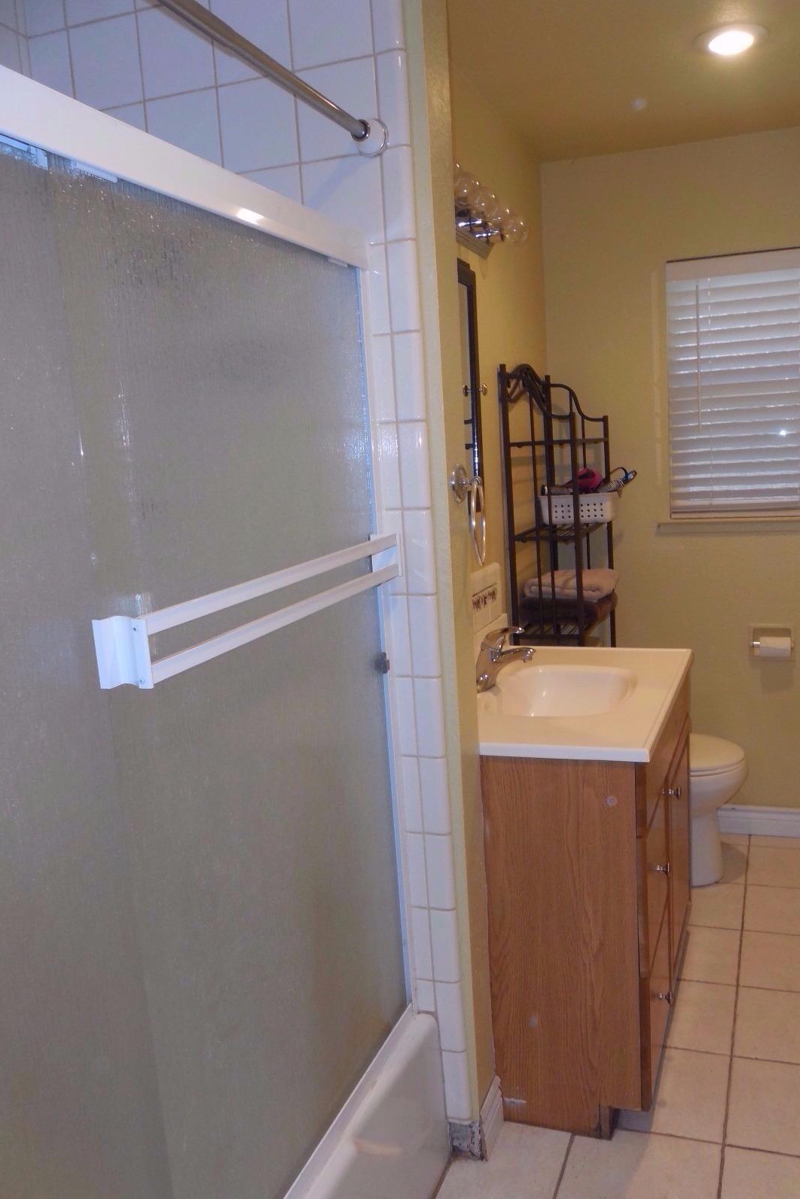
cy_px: 610
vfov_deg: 65.5
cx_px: 464
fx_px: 933
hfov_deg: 46.2
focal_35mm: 28
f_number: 3.5
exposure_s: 1/25
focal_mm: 4.6
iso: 200
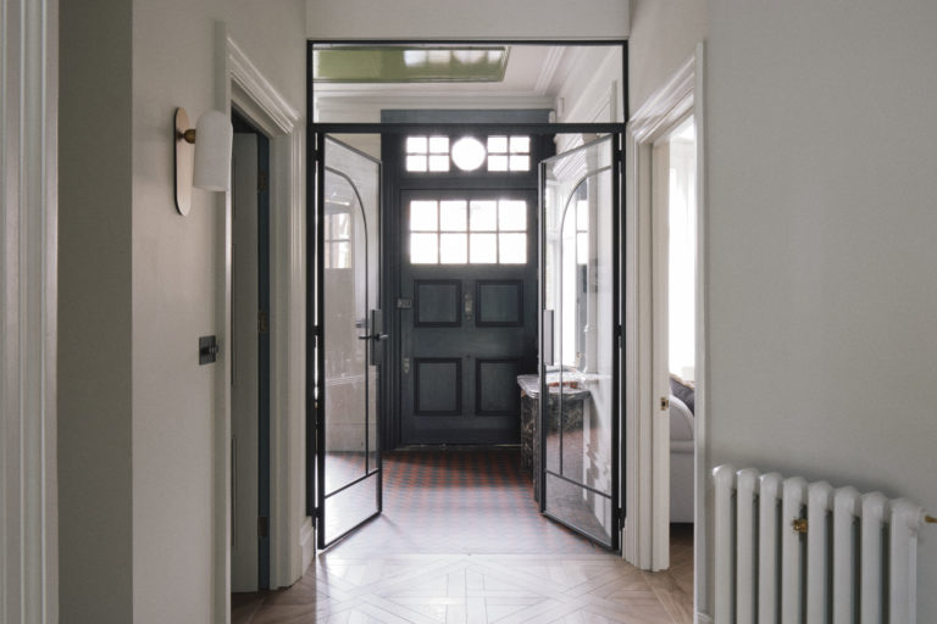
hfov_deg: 69.4
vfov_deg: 49.6
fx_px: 677
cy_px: 312
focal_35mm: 26
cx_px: 468
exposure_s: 10
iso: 200
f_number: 11
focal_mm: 17.6
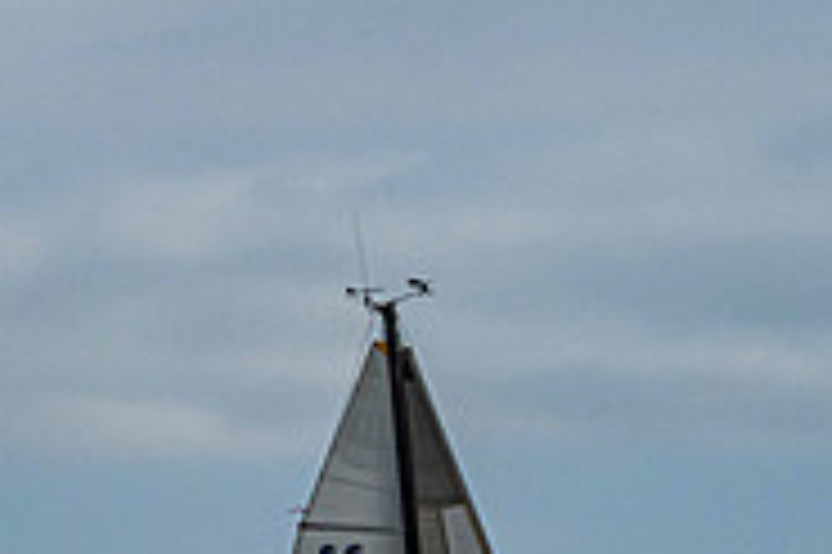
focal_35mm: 667
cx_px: -448
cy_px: 836
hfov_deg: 3.1
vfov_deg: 2.1
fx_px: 15401
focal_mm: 155
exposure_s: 1/5000
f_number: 8
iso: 640
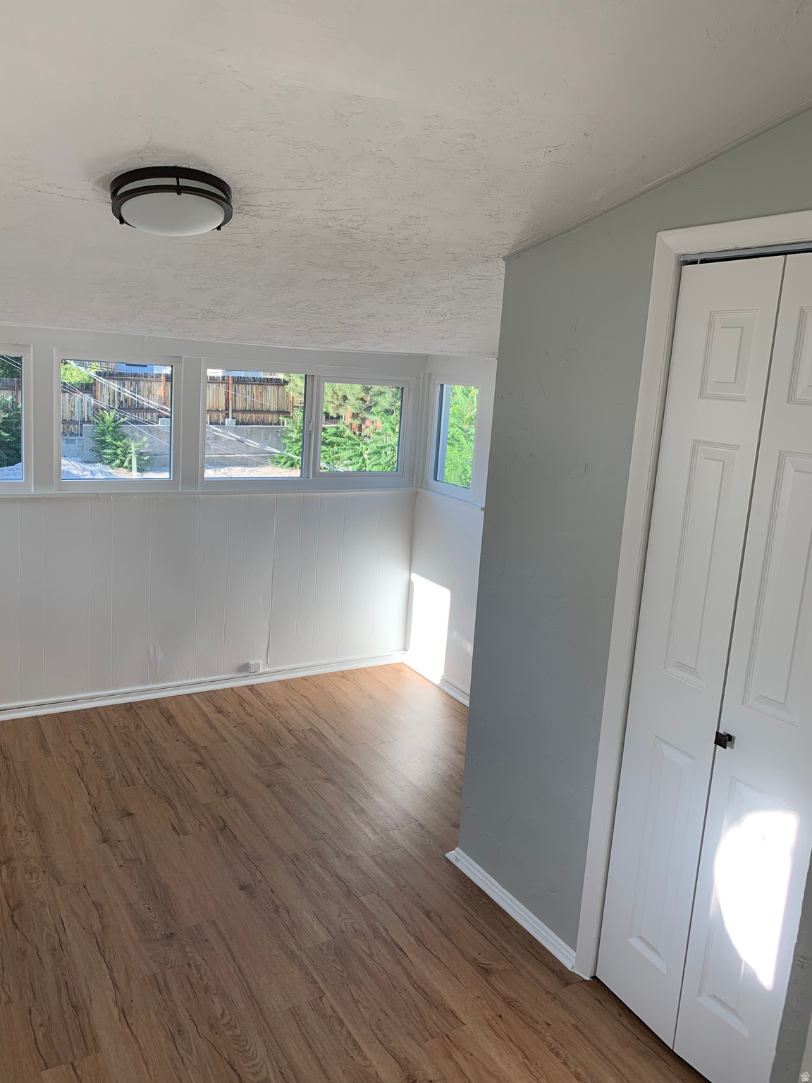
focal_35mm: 26
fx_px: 813
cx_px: 406
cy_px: 542
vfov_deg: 67.3
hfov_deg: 53.1
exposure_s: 1/122
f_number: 1.8
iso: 25
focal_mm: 4.25
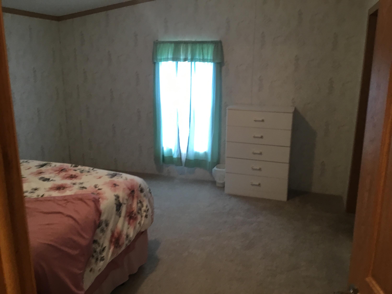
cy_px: 147
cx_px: 196
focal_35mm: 31
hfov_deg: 58.4
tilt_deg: -13.8
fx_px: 351
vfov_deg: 45.4
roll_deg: -0.6
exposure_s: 1/30
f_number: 2.4
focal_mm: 3.3
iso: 80
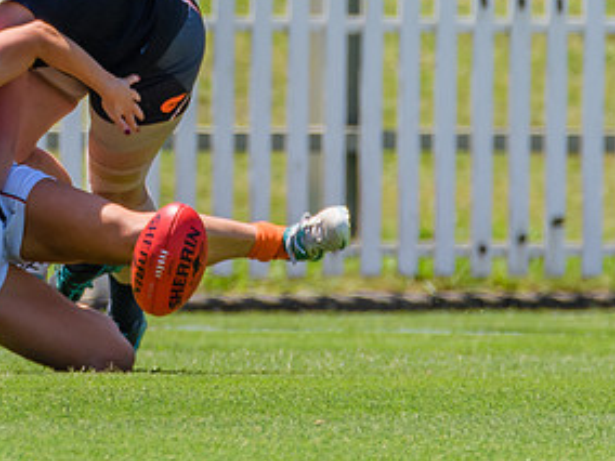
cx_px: -19
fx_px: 40756
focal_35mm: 2294
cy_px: 11
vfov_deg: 0.6
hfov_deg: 0.9
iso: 800
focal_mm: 600
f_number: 7.1
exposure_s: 1/2000
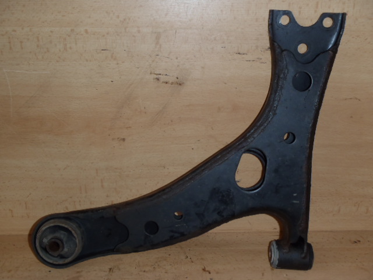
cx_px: 186
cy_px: 140
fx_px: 409
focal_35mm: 38
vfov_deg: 37.7
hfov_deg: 49.0
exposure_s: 1/40
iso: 100
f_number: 4.6
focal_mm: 6.83
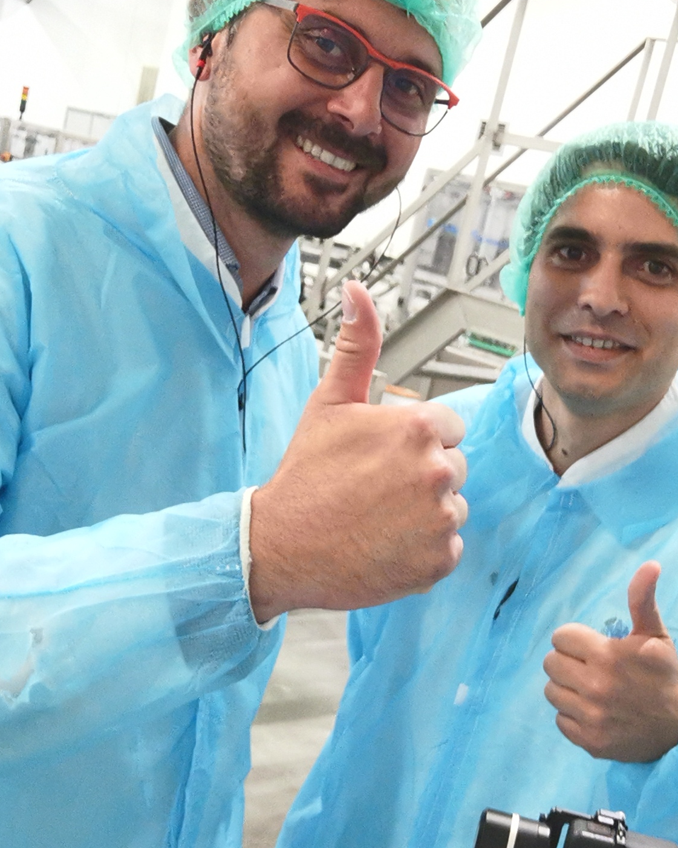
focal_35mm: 51
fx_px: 1279
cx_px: 430
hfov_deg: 29.6
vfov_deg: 36.6
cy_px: 485
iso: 400
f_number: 2
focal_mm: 3.84
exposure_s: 1/25
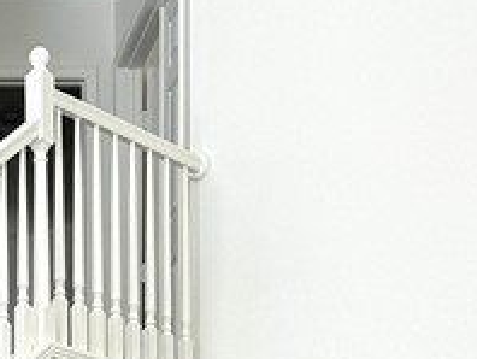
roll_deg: +0.6
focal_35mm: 124
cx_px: -92
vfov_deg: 10.4
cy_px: 858
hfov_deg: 15.3
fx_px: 1711
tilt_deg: -3.2
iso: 64
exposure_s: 1/183
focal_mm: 6.76
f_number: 1.78
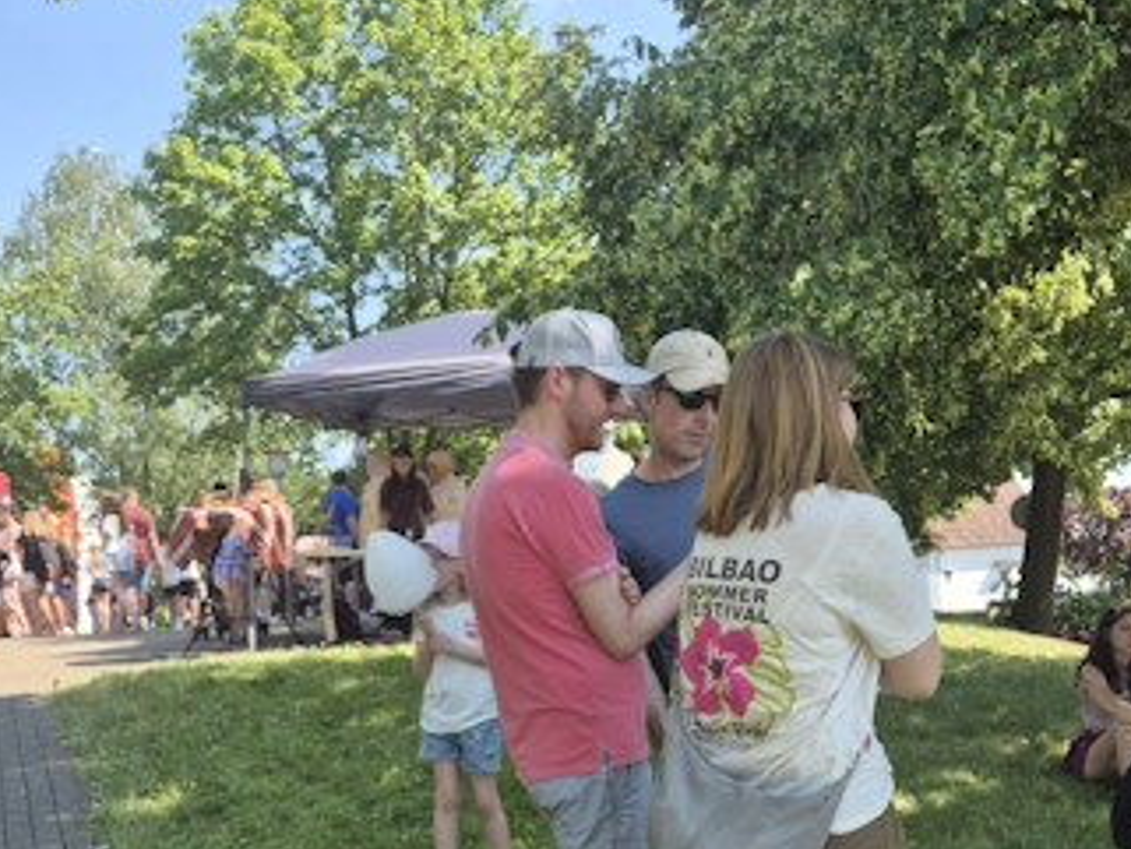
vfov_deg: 32.4
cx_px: 521
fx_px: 1405
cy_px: 722
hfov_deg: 43.8
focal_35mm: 43
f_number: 1.8
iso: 25
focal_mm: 5.4
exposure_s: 1/612
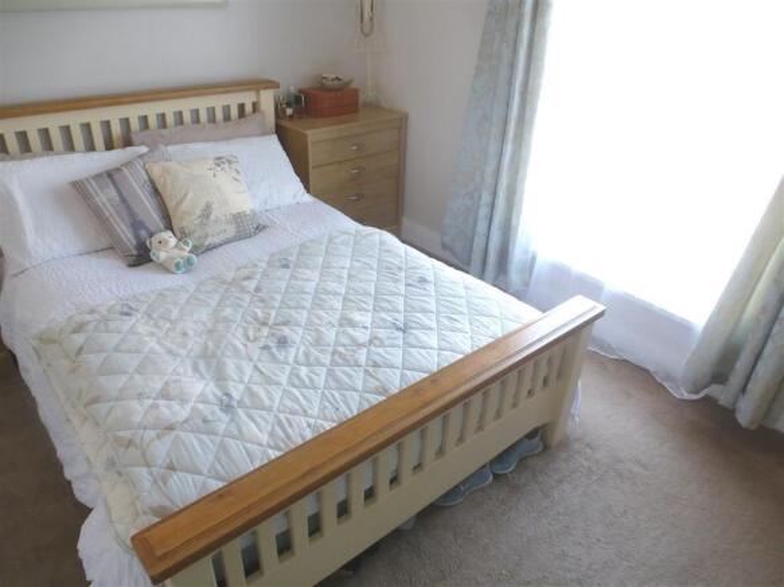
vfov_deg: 56.8
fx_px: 543
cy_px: 294
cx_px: 392
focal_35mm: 24
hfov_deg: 71.6
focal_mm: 4.3
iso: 320
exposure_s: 1/60
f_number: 3.3
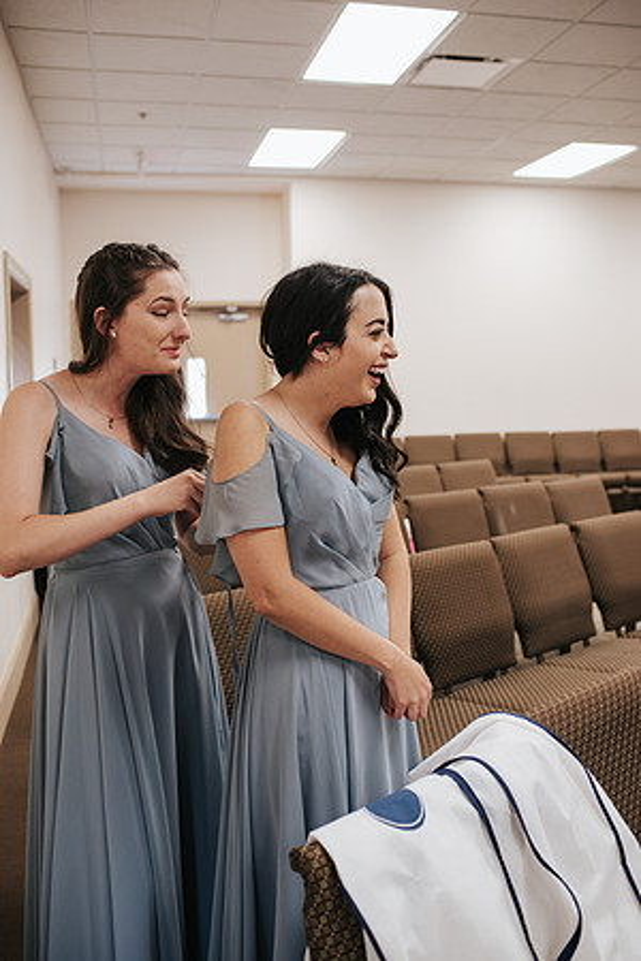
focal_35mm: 35
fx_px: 935
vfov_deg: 54.4
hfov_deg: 37.9
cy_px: 480
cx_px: 320
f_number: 2.8
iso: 640
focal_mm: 35
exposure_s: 1/125
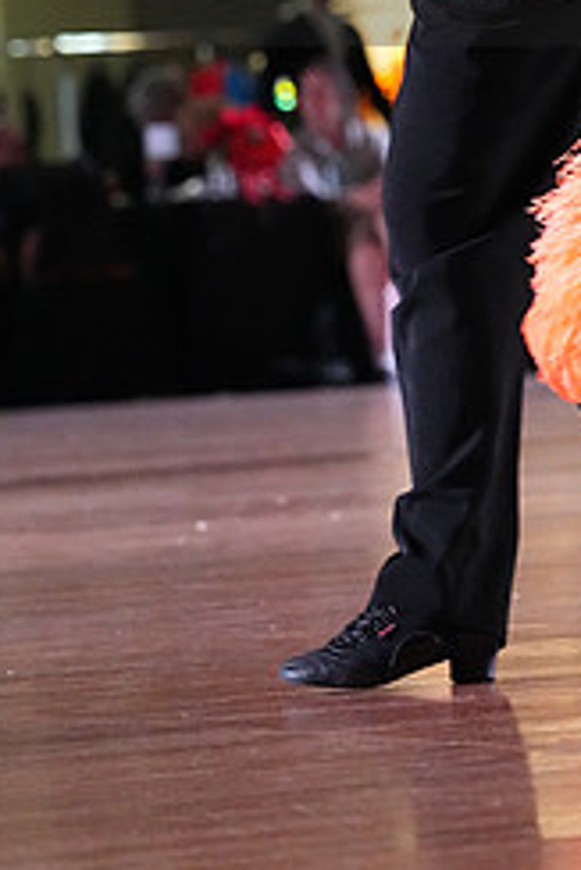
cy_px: -71
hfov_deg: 3.8
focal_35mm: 364
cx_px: 640
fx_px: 8799
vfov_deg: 5.6
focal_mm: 153
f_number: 5
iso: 10000
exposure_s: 1/400
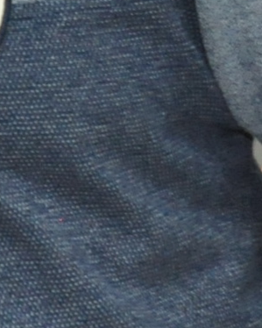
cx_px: -816
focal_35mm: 339
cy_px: 53
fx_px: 3287
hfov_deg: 4.2
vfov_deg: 5.7
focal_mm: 28
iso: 1000
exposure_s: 1/60
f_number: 4.5
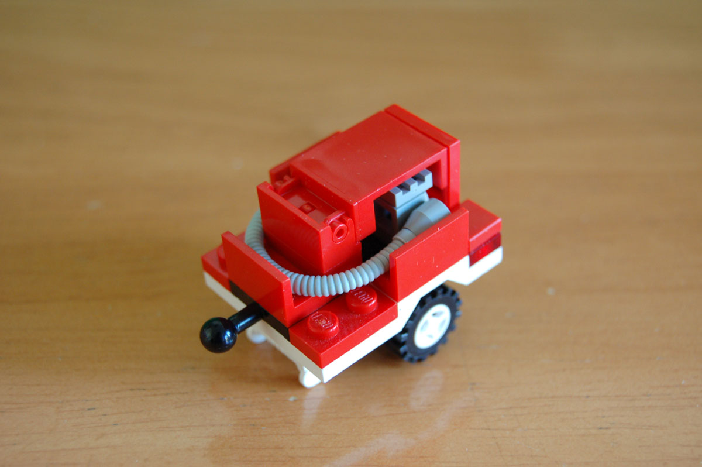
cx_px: 351
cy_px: 234
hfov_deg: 33.4
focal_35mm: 60
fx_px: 1169
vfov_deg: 22.6
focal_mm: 40
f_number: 5
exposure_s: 1/15
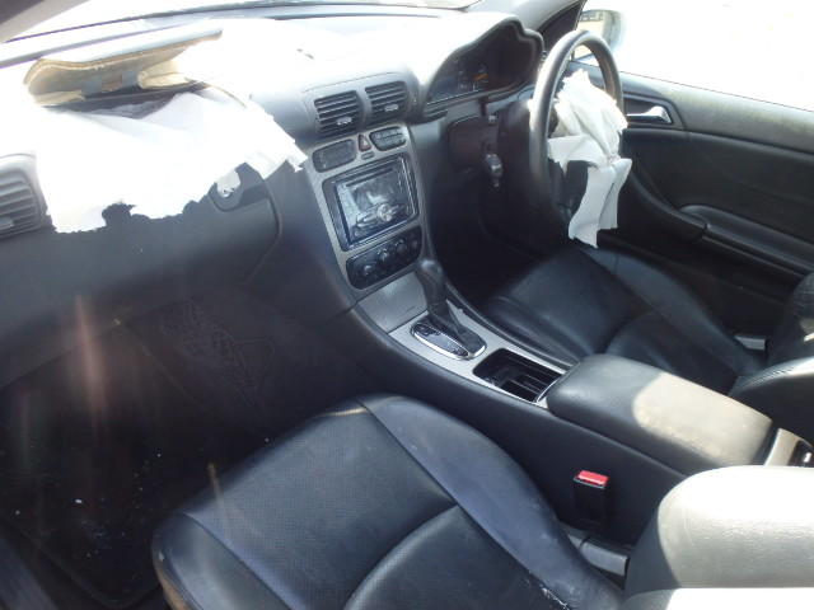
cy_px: 305
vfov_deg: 49.7
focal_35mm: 28
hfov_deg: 63.4
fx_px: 658
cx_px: 407
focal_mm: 5
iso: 200
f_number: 3.9
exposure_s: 1/60
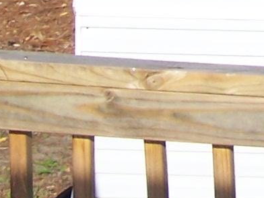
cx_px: 433
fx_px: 1907
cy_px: -296
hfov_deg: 7.7
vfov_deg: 5.7
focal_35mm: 250
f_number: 4
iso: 80
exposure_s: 1/750
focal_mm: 6.3
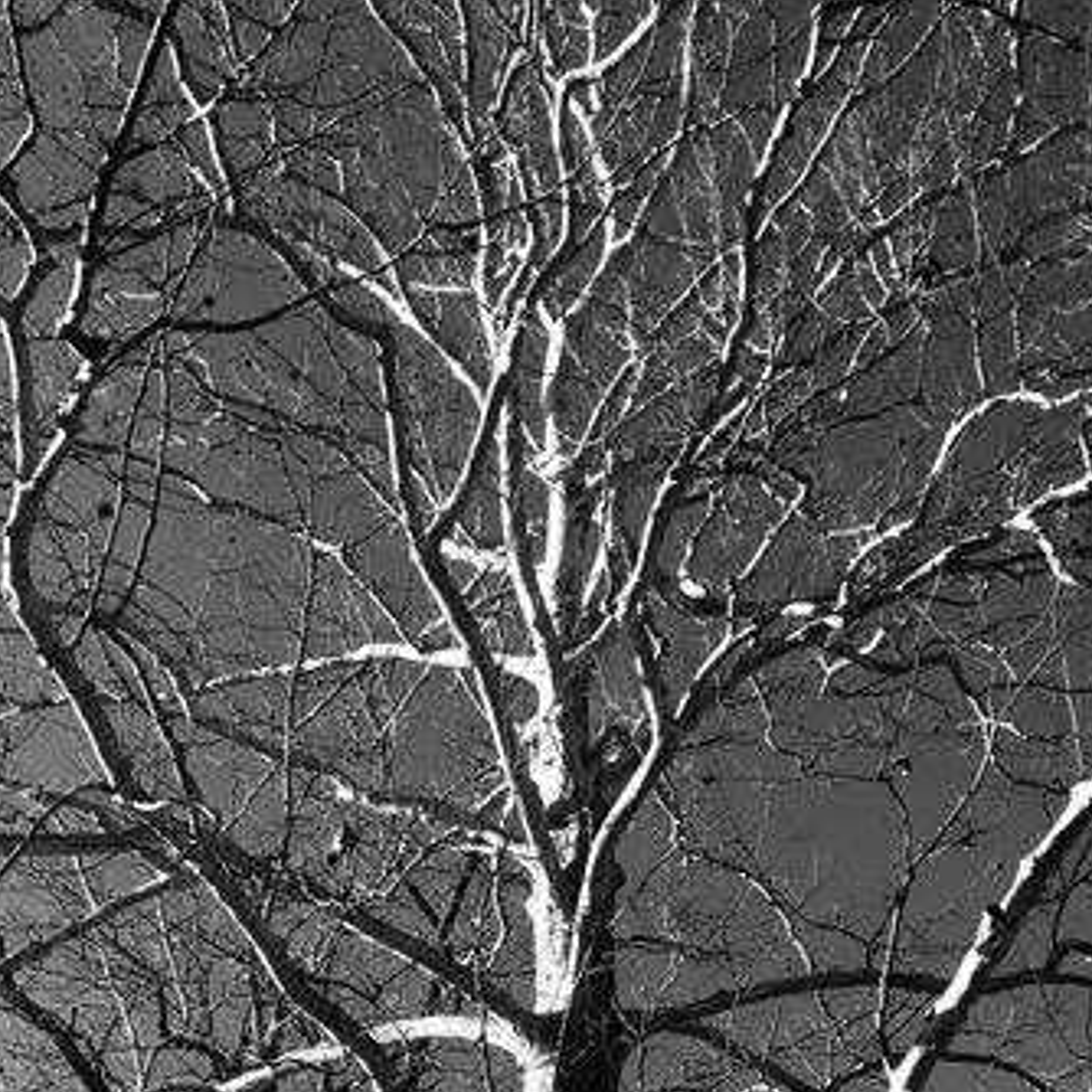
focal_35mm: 46
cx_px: 602
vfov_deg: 35.0
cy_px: 951
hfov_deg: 36.8
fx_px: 1642
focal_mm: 4.15
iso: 25
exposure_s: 1/927
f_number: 2.2
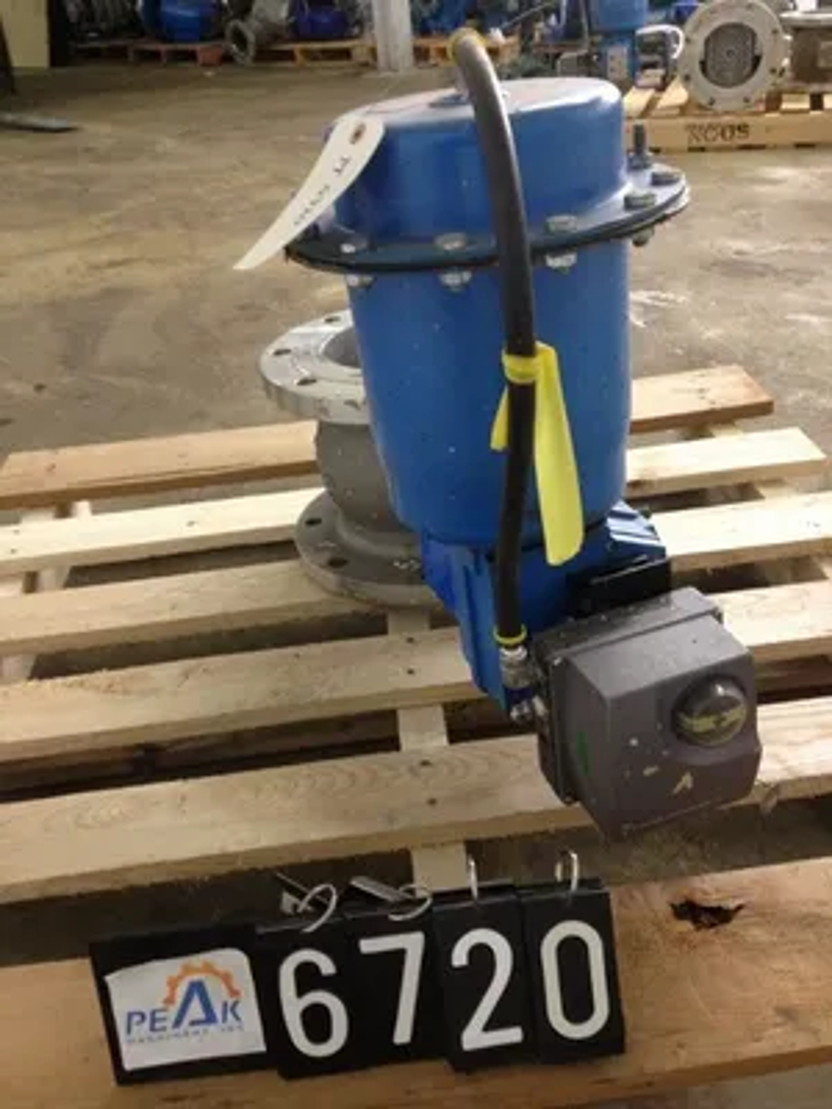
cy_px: 554
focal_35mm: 35
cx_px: 416
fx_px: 1122
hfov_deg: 40.7
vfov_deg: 52.6
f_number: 2.4
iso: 250
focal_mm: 4.28
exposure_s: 1/20
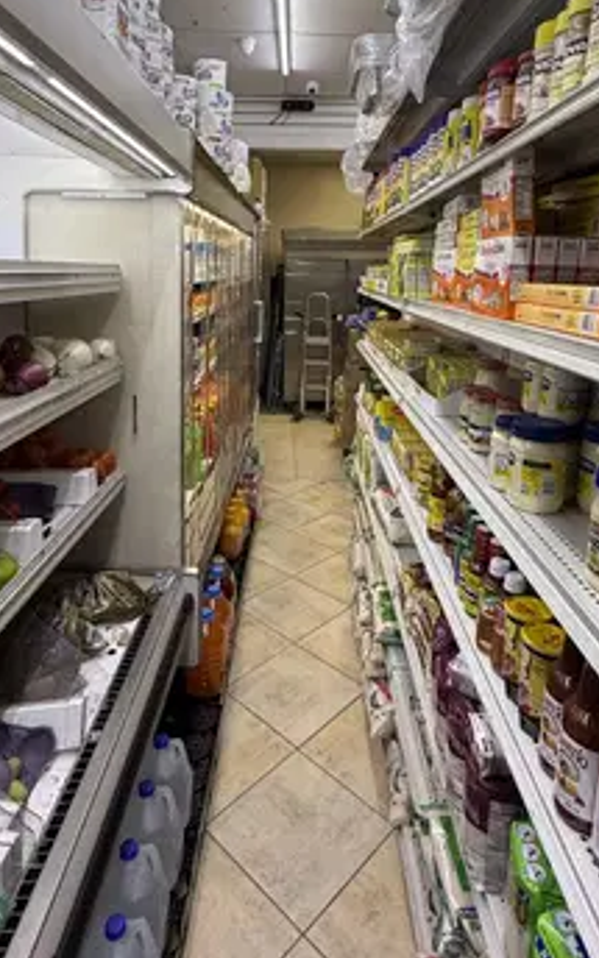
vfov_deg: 75.7
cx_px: 287
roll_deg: -0.7
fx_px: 601
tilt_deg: -7.0
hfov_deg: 53.0
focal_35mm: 23
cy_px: 355
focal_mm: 2.22
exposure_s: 1/120
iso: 160
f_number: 2.2
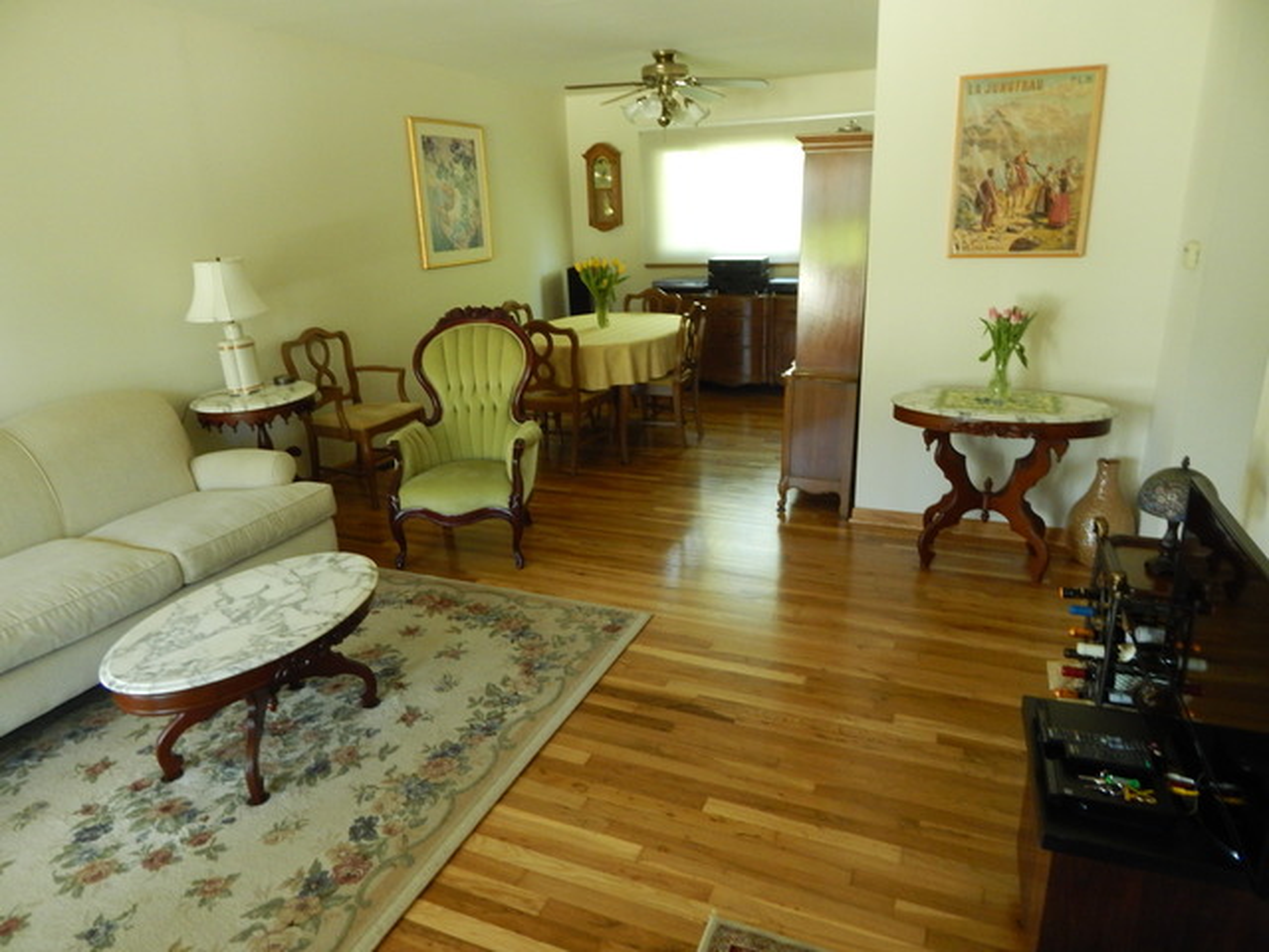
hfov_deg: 76.4
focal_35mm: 22
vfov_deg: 61.1
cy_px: 476
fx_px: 807
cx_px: 634
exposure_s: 1/20
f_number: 3
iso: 400
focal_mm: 4
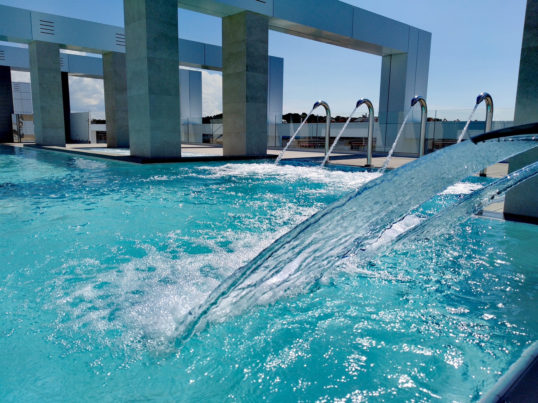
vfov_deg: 53.0
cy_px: 202
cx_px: 269
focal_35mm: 26
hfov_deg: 67.4
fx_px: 404
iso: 101
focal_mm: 3.83
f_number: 2.2
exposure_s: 1/2281
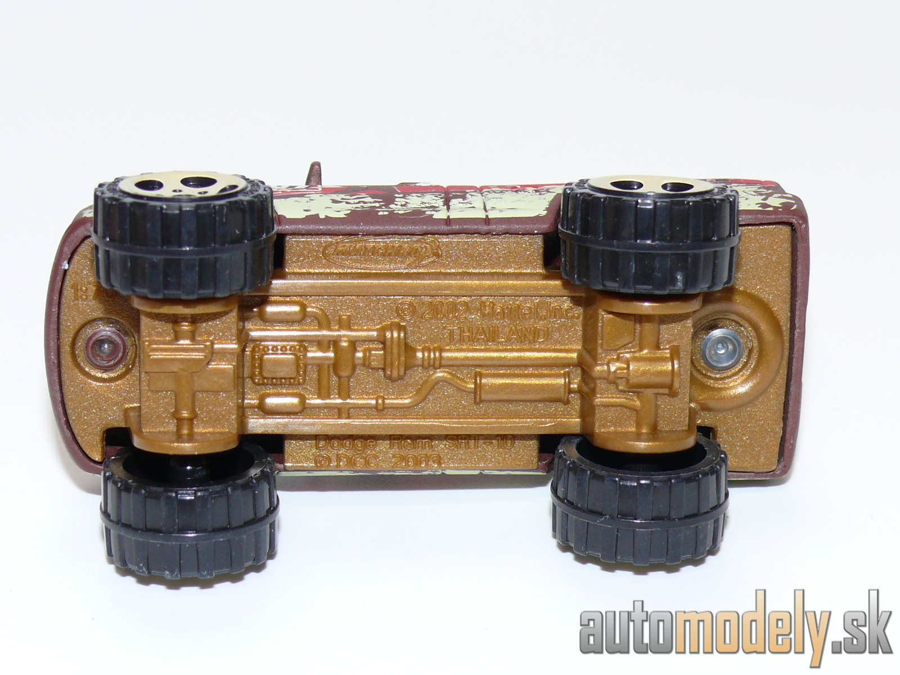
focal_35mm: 103
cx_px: 450
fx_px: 2678
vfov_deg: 14.4
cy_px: 338
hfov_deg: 19.1
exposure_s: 1/30
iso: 100
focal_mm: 13.5
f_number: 4
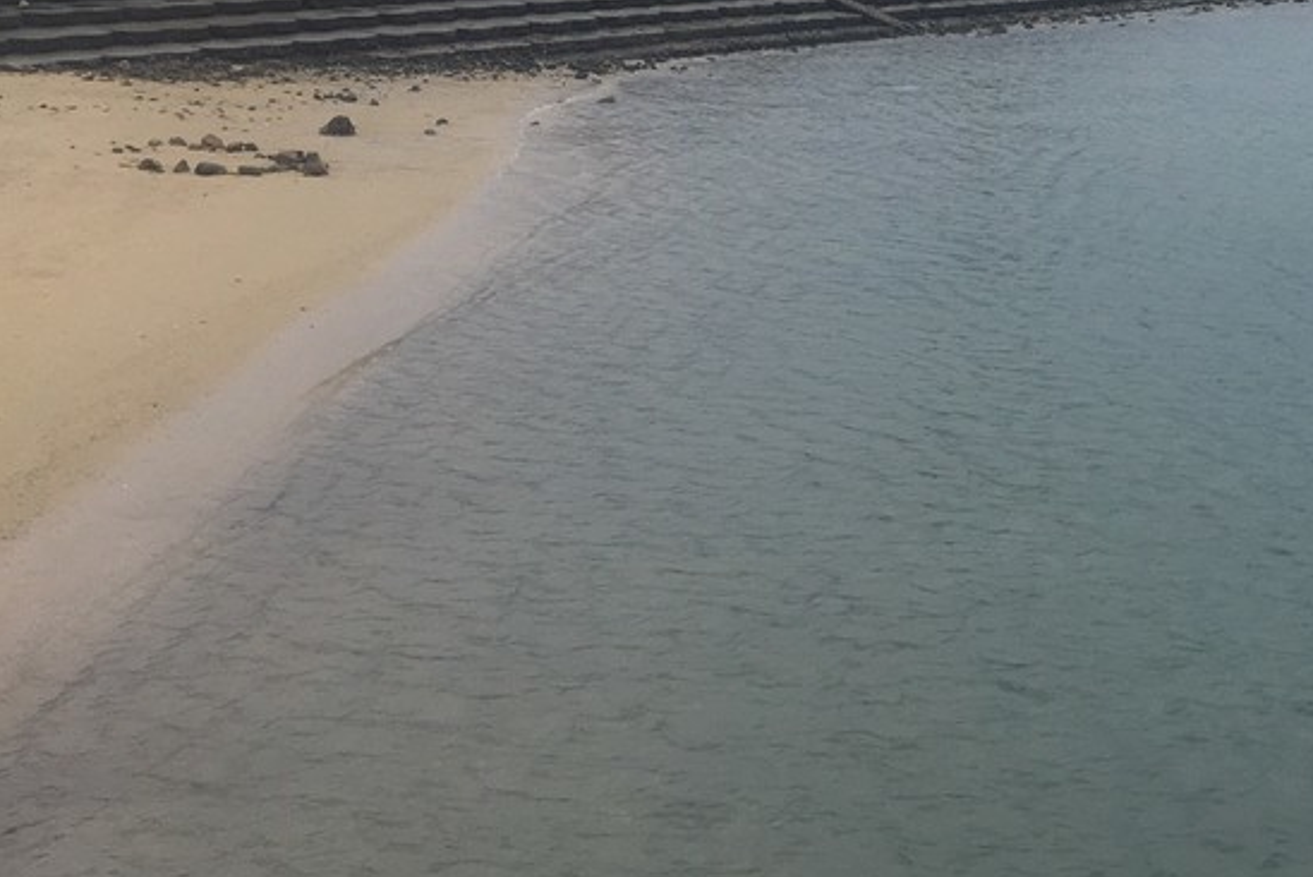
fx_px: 2408
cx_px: 1282
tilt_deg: -6.4
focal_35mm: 66
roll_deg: -0.1
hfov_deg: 28.8
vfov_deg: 20.4
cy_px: 199
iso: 25
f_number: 2.2
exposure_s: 1/1709
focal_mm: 4.15
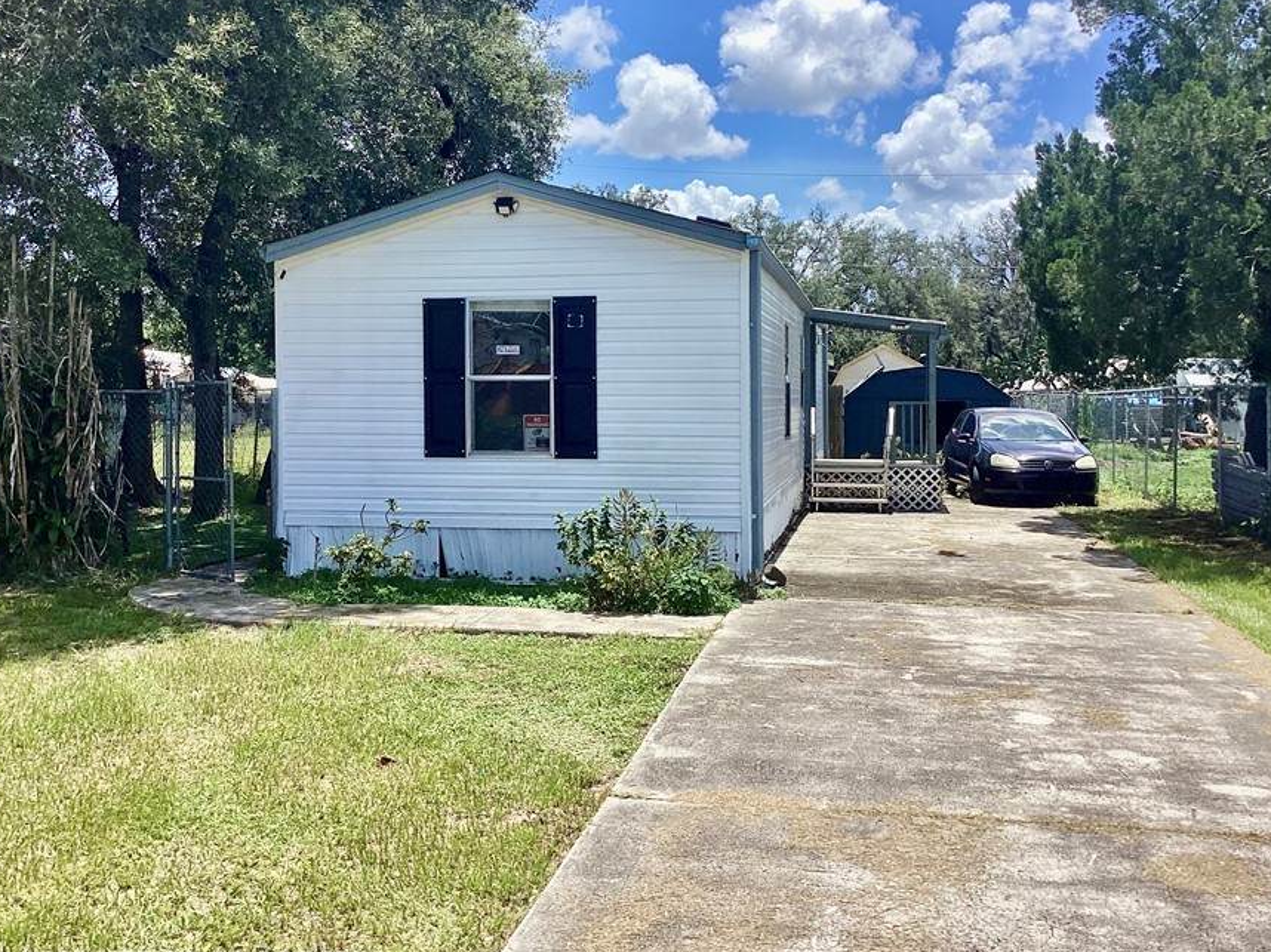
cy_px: 413
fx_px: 1358
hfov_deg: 50.1
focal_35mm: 37
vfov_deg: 38.6
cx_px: 597
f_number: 2.4
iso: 25
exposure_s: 1/1199
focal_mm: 3.3
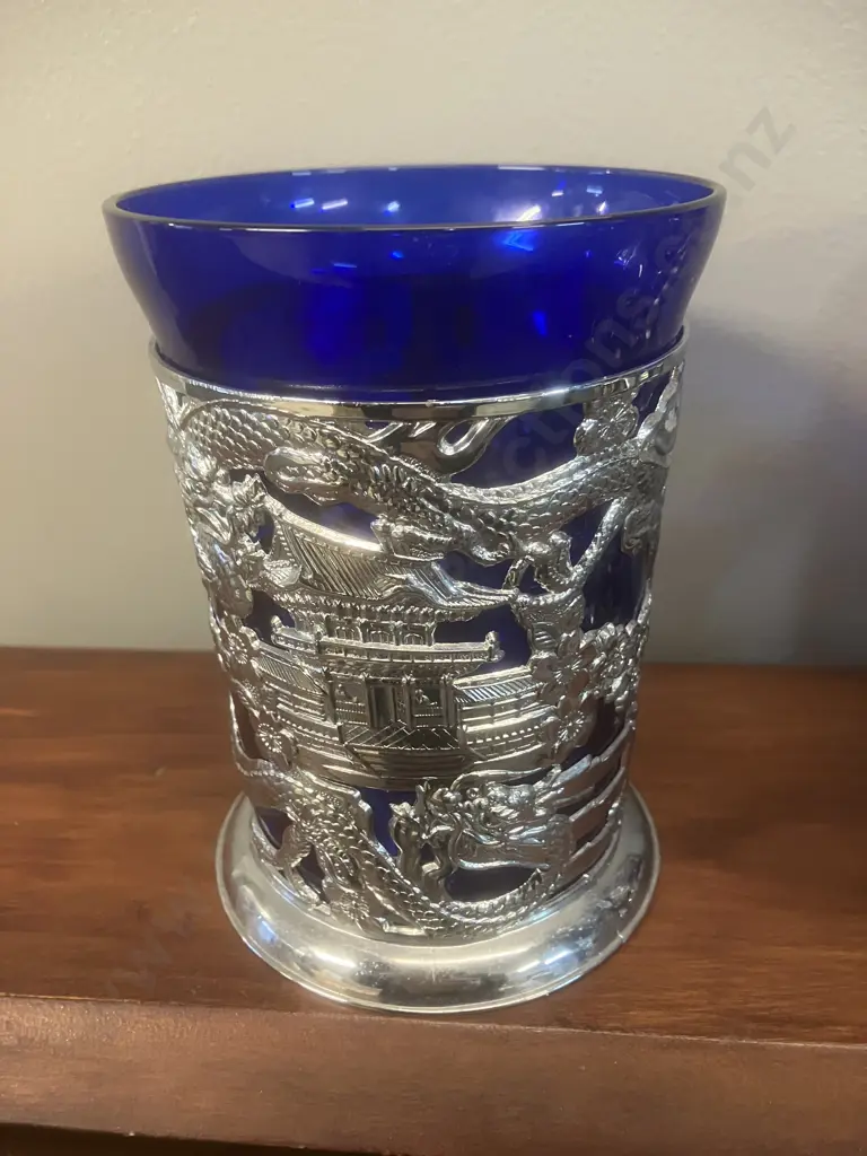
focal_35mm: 28
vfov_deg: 63.4
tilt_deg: -24.4
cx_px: 434
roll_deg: +1.3
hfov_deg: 49.7
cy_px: 578
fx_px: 935
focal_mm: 3.99
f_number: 1.8
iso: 250
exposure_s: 1/33
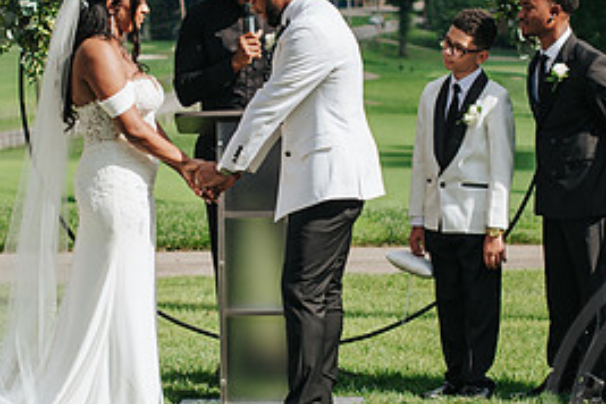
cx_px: 216
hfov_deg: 11.8
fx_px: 2929
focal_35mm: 174
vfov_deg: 7.9
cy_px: 177
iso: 100
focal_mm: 50
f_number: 3.2
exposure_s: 1/1600
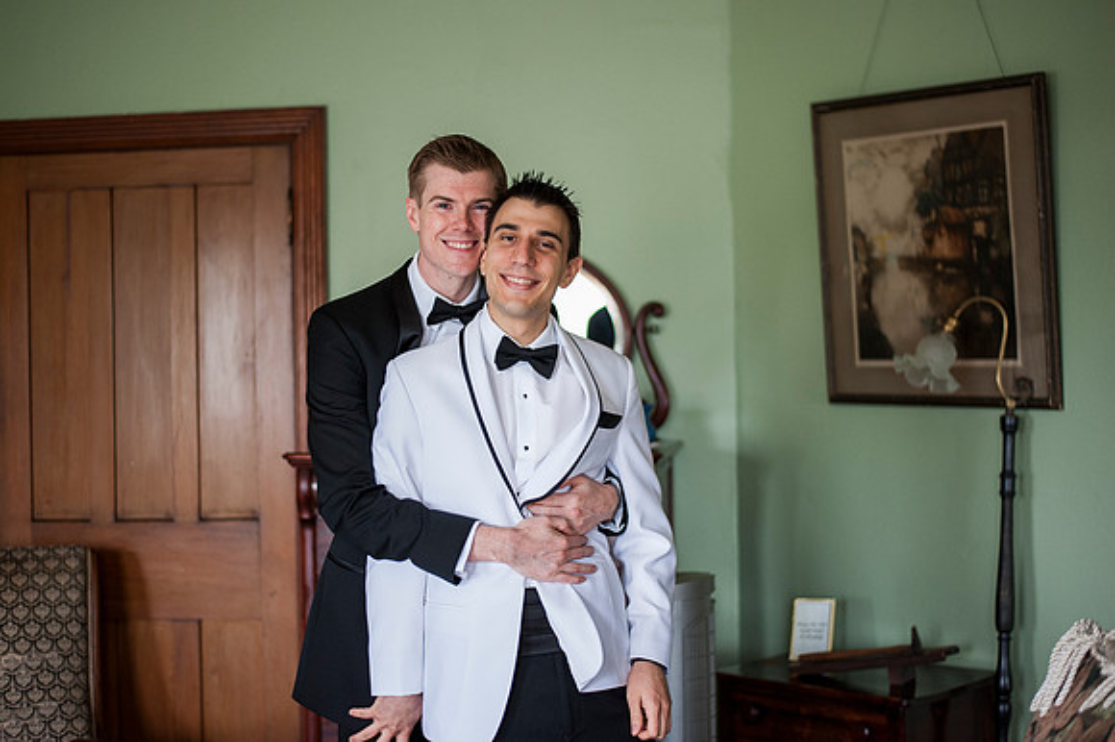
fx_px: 1652
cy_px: 346
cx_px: 520
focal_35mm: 53
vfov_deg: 25.3
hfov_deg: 37.3
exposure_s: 1/200
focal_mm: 50
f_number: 1.8
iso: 1000
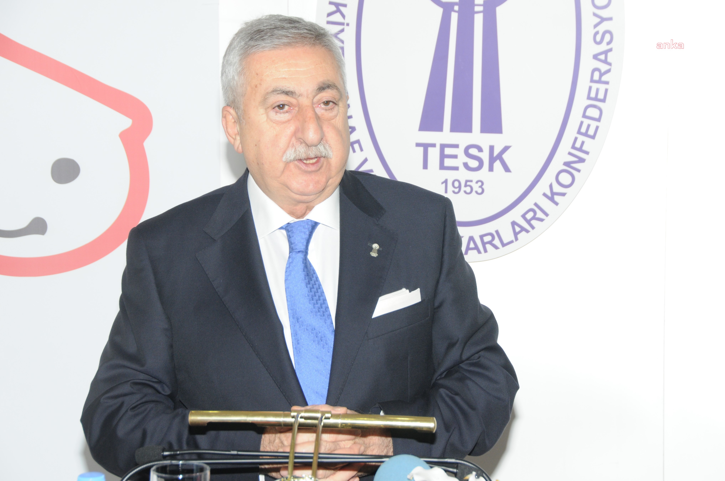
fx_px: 2112
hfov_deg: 19.5
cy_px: 240
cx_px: 362
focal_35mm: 105
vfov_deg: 13.0
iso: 500
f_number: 6.3
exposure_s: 1/60
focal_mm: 70
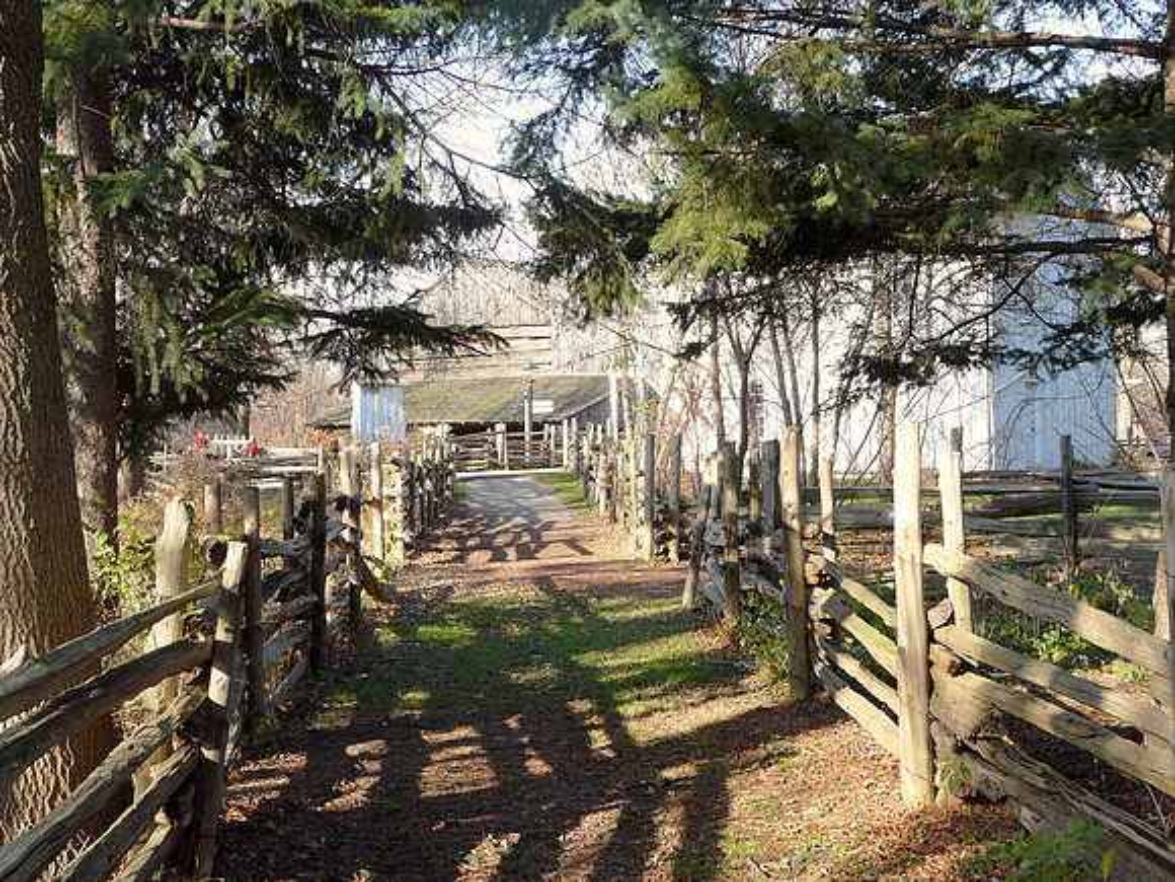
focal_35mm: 52
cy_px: 441
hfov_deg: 36.8
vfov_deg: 28.0
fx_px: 1765
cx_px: 588
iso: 100
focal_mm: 8.5
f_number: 4
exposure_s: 1/200
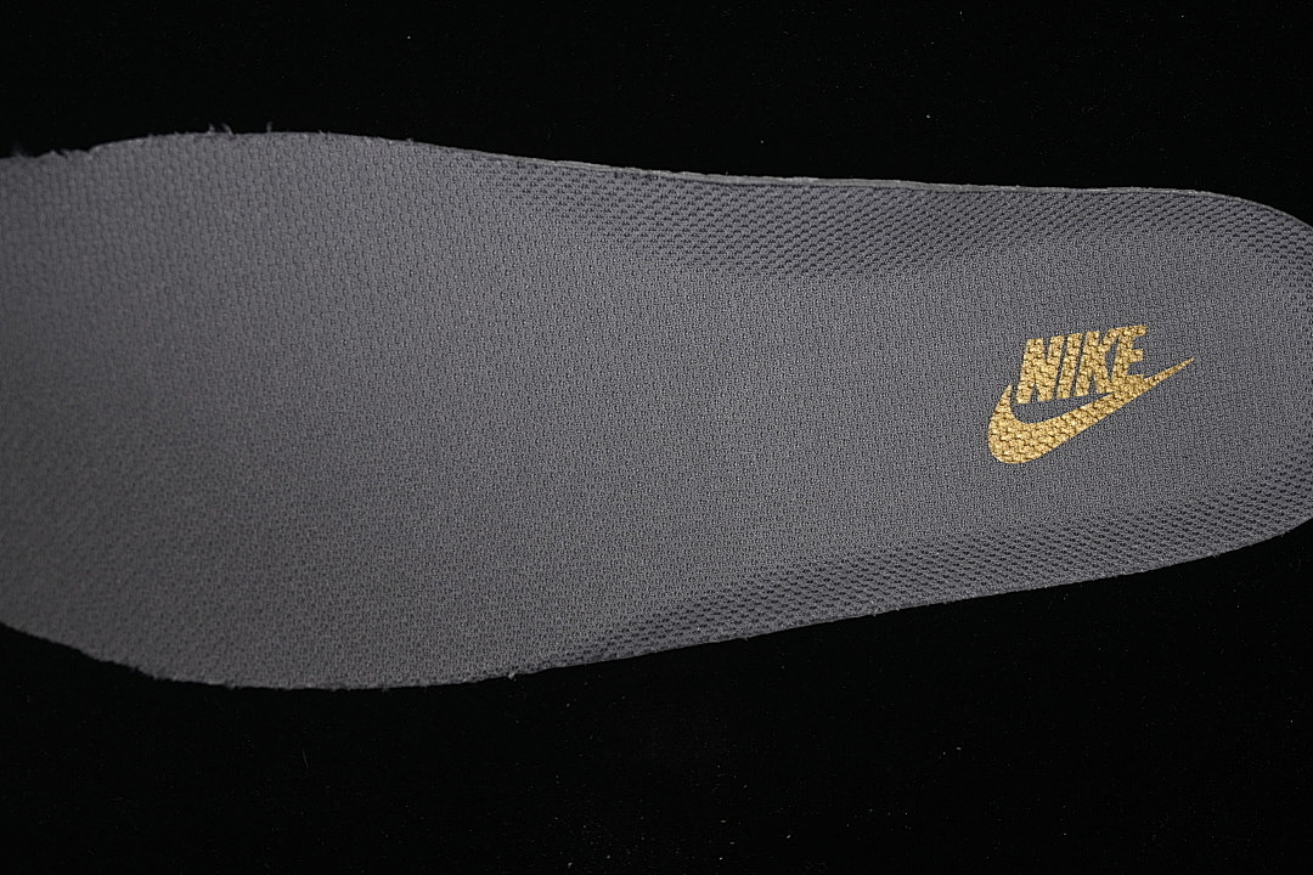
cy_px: 438
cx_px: 656
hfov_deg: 27.0
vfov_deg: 18.2
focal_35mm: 75
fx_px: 2735
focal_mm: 50
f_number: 7.1
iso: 160
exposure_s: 1/80
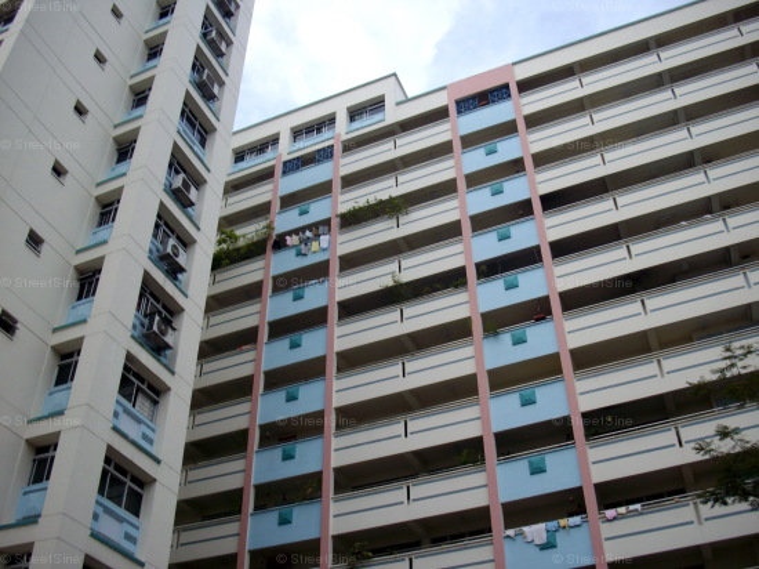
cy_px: 284
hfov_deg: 50.2
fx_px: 811
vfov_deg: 38.6
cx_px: 380
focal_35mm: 37
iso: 96
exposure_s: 1/125
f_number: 2.8
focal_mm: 6.2
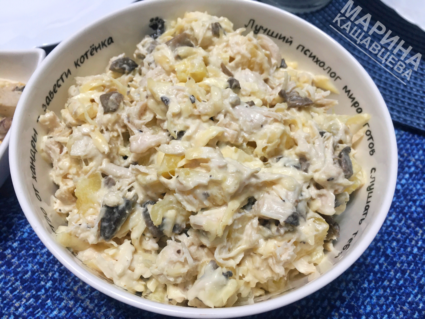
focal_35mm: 29
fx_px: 356
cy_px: 160
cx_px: 212
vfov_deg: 48.2
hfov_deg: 61.7
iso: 125
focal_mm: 4.15
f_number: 2.2
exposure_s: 1/33
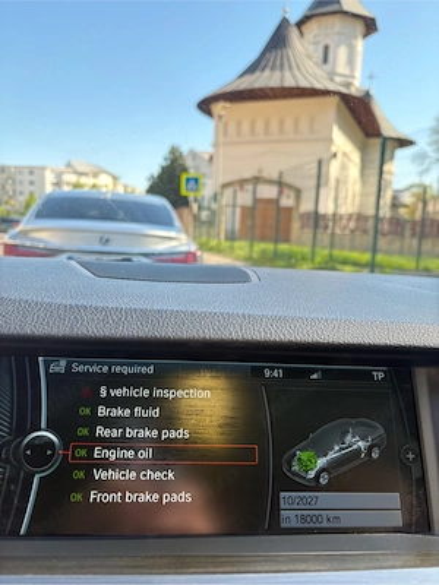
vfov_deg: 67.3
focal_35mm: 26
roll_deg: -2.2
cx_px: 220
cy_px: 292
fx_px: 440
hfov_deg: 53.1
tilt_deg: -8.7
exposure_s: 1/180
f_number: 1.6
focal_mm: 5.96
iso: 64
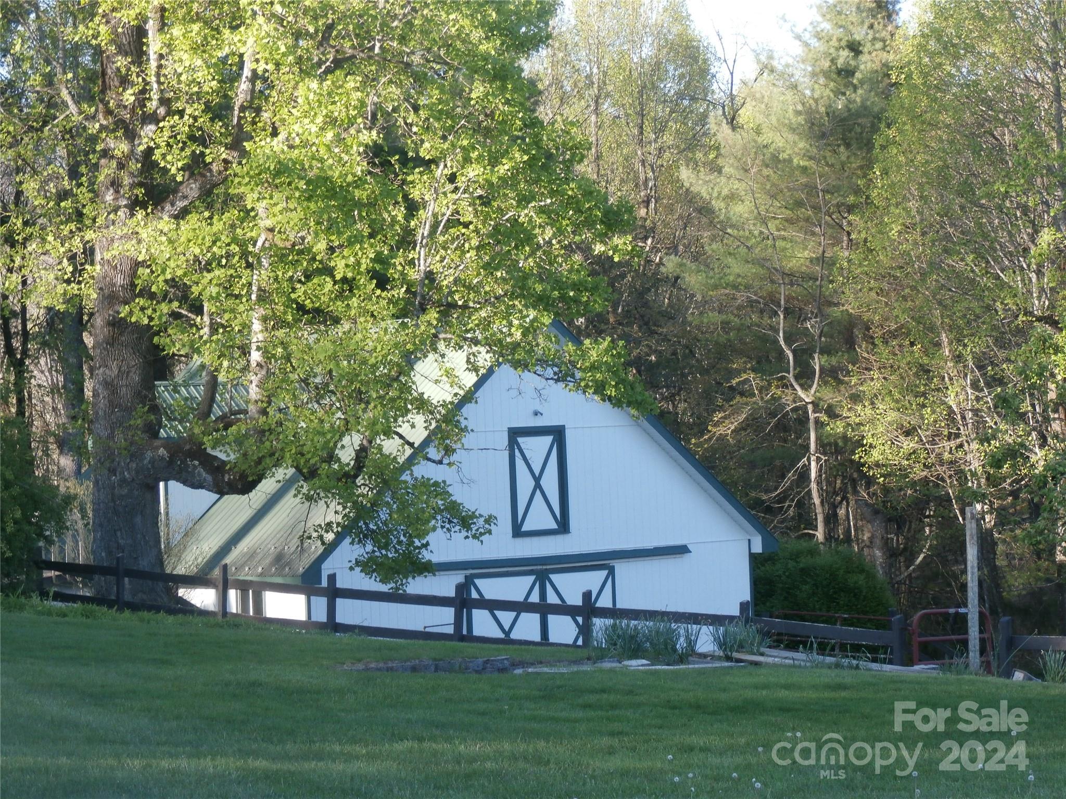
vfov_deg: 15.2
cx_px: 533
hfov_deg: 20.2
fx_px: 2987
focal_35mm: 97
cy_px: 400
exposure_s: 1/100
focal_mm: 17.34
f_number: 4.9
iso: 125
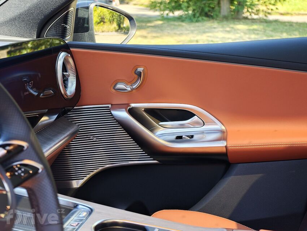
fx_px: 666
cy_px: 116
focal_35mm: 75
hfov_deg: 26.0
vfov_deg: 19.7
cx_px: 154
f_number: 2.39
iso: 50
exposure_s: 1/100
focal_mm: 19.9
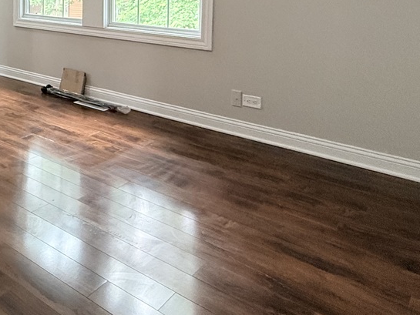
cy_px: -1
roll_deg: -0.5
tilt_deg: -2.9
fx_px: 449
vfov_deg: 35.0
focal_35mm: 37
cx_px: 42
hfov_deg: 45.5
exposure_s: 1/120
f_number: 2.2
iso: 500
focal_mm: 2.22
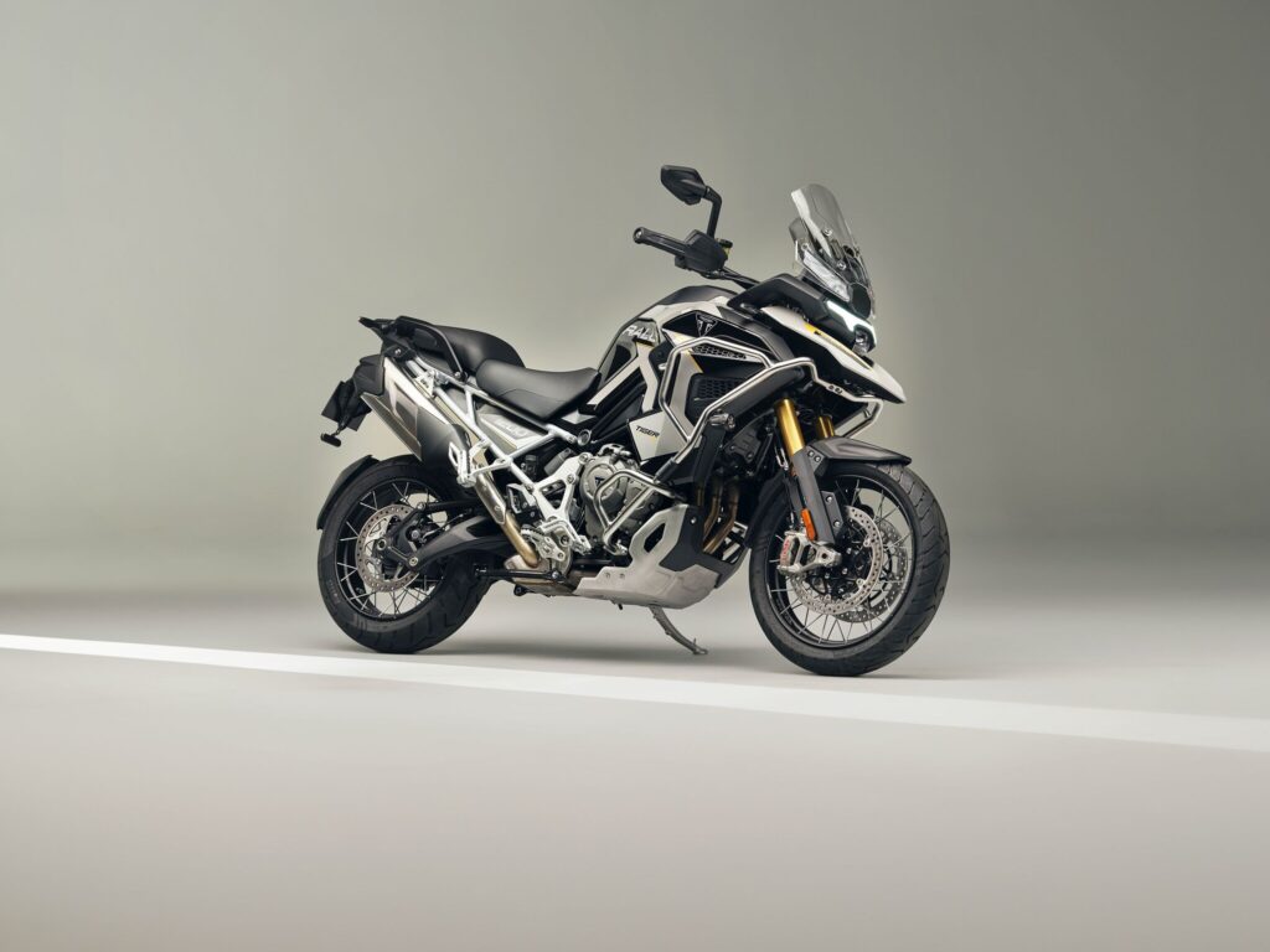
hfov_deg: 22.5
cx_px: 635
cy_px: 476
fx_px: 3192
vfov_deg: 17.0
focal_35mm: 87
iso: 160
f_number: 8
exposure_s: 1.5
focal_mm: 110
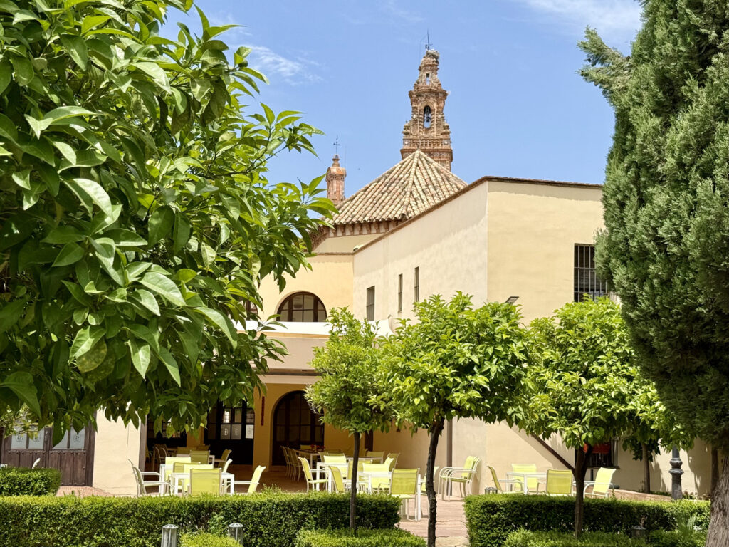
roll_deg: +0.6
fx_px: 1011
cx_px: 364
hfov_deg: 39.7
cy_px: 274
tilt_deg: +8.0
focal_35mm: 48
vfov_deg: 30.3
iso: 64
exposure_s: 1/4587
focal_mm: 6.76
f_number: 1.78
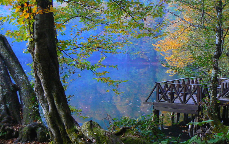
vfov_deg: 27.3
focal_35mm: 47
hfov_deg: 42.6
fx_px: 293
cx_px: 129
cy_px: 97
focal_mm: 6
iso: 80
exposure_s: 1/50
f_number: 2.8
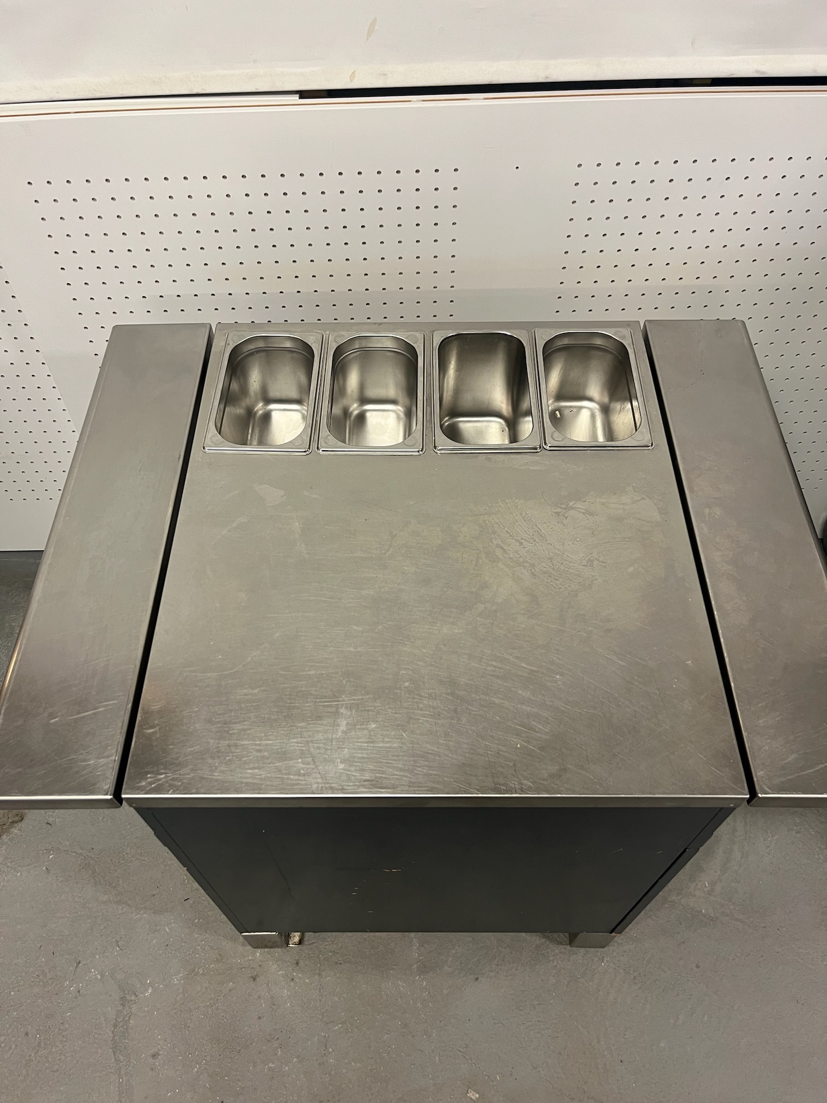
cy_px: 552
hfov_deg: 53.1
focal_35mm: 26
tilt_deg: -55.7
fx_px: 828
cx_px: 414
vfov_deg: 67.3
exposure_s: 1/50
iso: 80
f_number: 1.6
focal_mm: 5.1
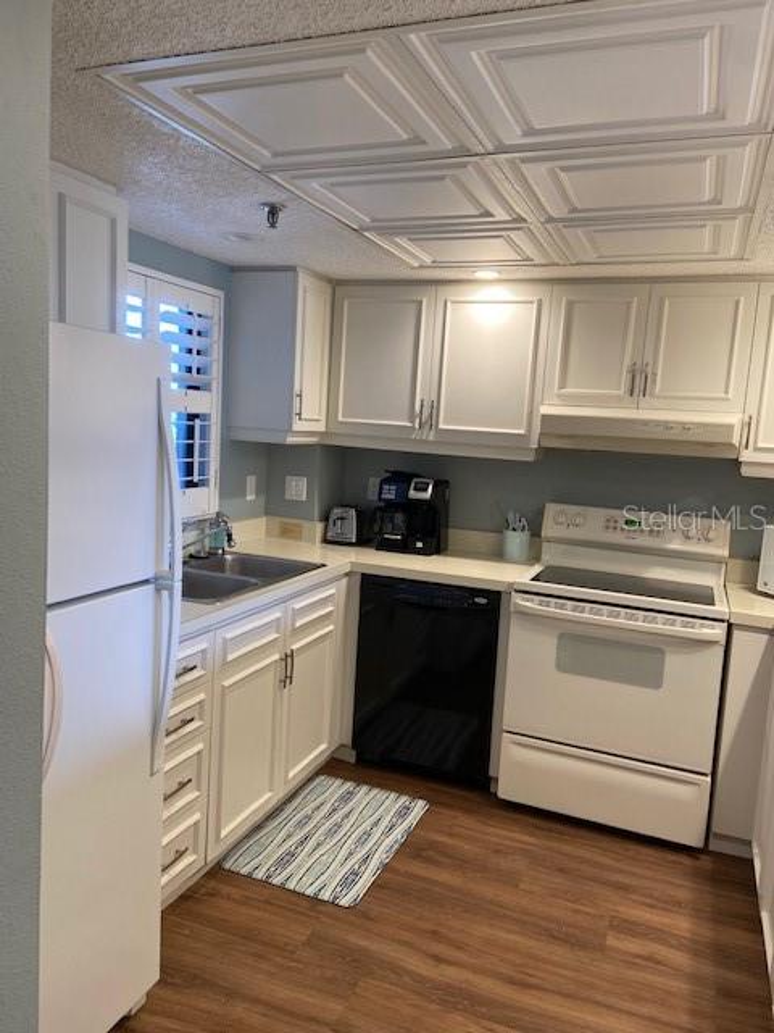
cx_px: 387
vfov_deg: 67.3
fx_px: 775
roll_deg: -2.6
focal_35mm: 26
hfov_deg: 53.1
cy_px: 516
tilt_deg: -5.1
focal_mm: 4.25
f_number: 1.8
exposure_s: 1/60
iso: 80
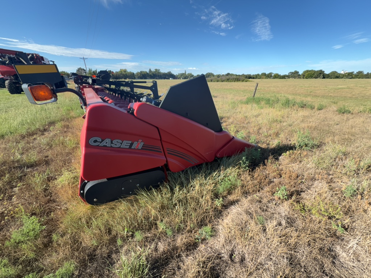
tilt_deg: -26.7
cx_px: 186
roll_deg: -1.0
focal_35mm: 14
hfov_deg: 102.1
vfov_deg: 85.7
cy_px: 139
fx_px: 150
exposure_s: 1/302
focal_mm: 2.22
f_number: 2.2
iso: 20
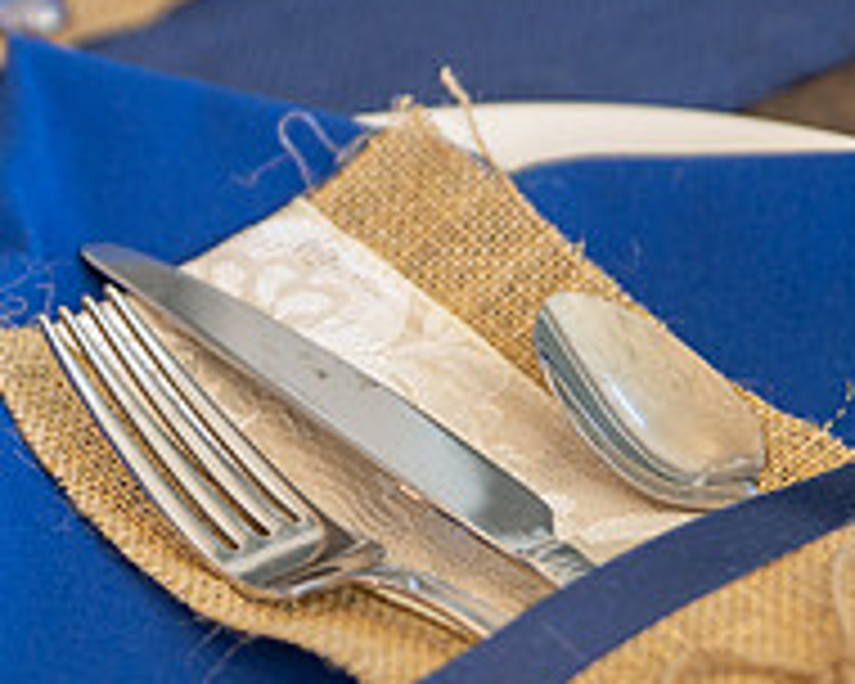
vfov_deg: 8.7
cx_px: 333
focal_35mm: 178
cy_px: 416
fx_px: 4504
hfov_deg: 10.8
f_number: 2.8
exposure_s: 1/160
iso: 500
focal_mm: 62
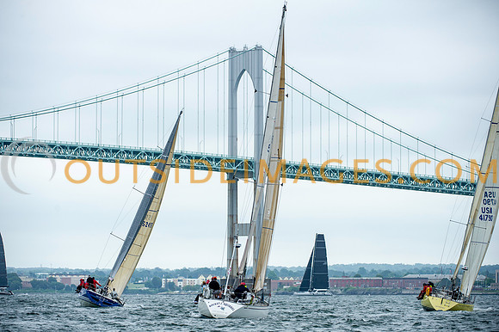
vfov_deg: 6.7
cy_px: 166
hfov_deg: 10.0
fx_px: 2847
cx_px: 250
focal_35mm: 206
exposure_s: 1/1600
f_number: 5.6
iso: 500
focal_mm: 200
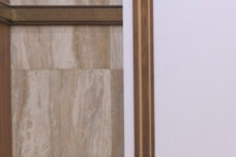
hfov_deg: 12.0
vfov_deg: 8.7
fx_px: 1003
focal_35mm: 153
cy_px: 257
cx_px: 472
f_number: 5
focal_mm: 34
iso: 2500
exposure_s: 1/100
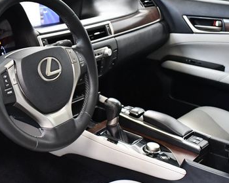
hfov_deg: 29.6
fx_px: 420
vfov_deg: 24.6
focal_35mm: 62
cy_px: 79
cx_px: 35
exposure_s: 1/80
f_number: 3.5
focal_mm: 18
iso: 3200
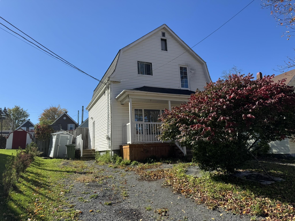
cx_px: 148
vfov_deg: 56.8
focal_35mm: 24
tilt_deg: +10.9
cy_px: 110
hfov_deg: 71.6
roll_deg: +2.7
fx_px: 205
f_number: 1.78
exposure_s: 1/3802
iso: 80
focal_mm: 6.76
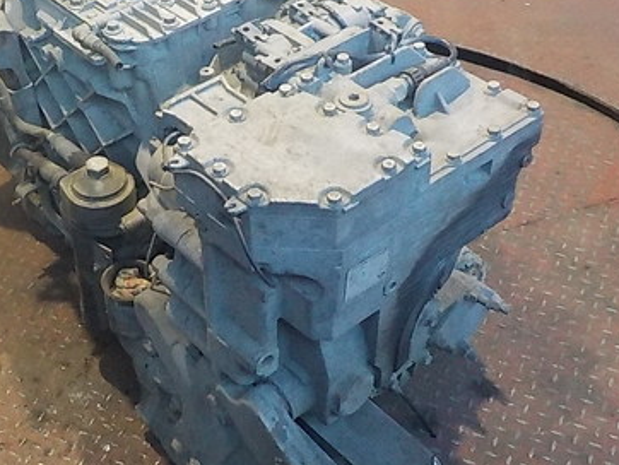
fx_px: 948
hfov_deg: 35.6
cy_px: 221
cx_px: 176
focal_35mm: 53
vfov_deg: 27.6
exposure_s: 1/60
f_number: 3.3
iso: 800
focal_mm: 4.1
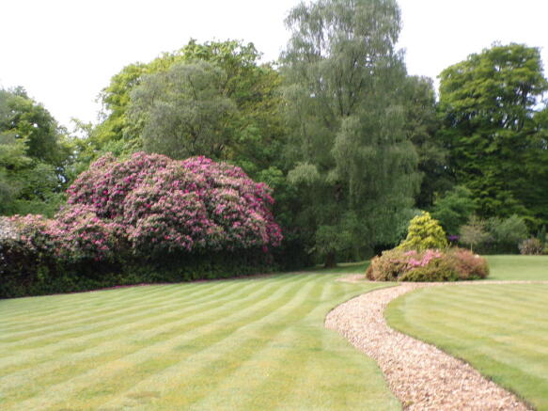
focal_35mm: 37
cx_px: 274
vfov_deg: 38.7
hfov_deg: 50.1
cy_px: 206
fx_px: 586
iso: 80
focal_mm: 6.6
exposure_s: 1/140
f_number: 4.7
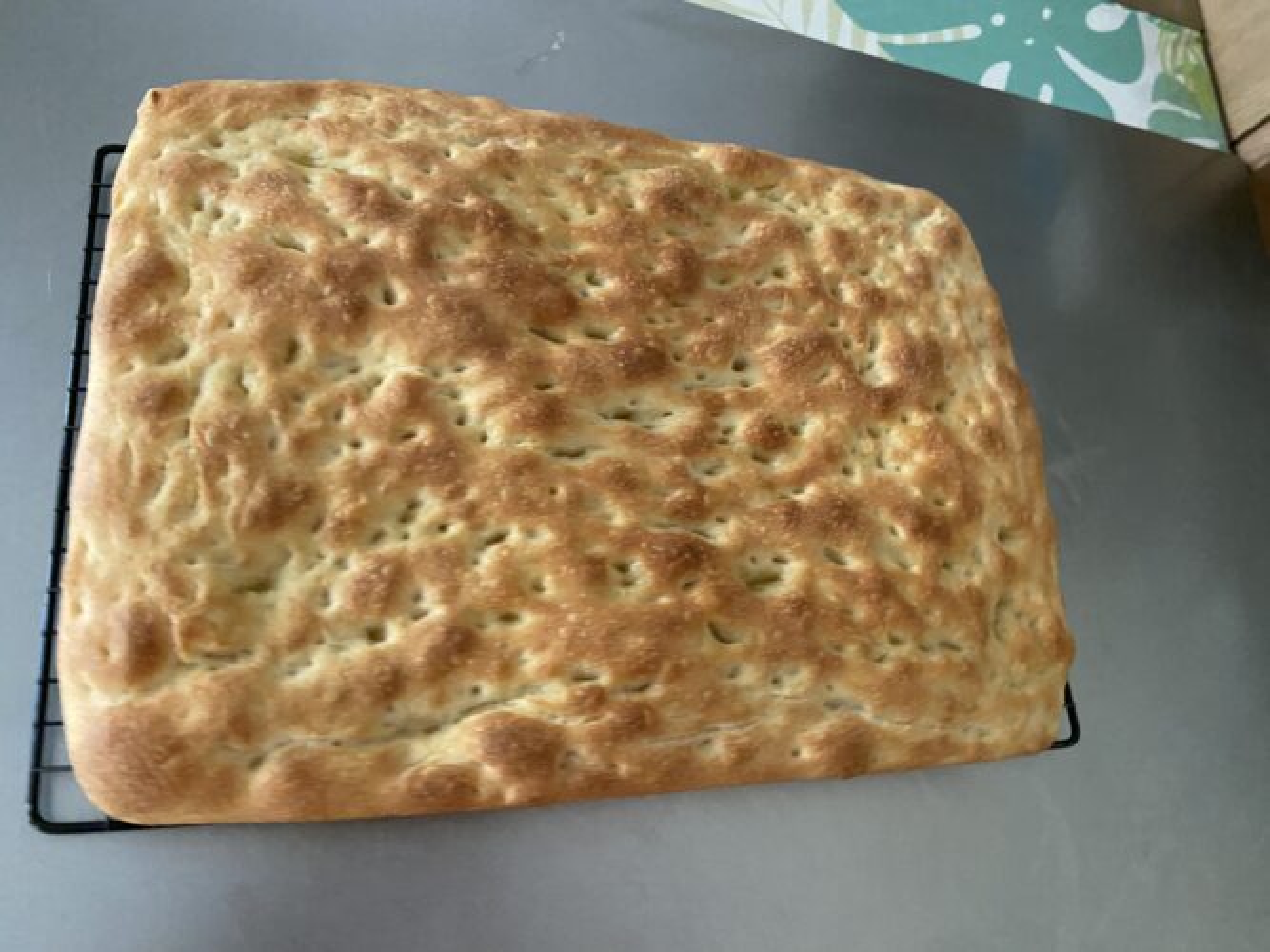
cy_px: 476
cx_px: 635
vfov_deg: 53.0
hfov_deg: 67.3
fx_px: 954
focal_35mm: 26
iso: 500
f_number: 1.8
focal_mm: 4.25
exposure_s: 1/40
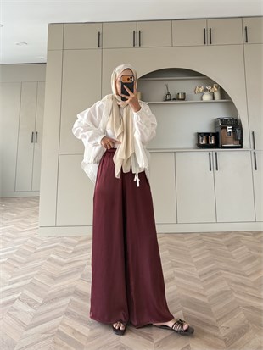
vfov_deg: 71.6
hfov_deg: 56.8
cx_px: 132
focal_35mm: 24
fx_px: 243
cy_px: 175
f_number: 1.78
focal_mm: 6.76
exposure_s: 1/91
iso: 200
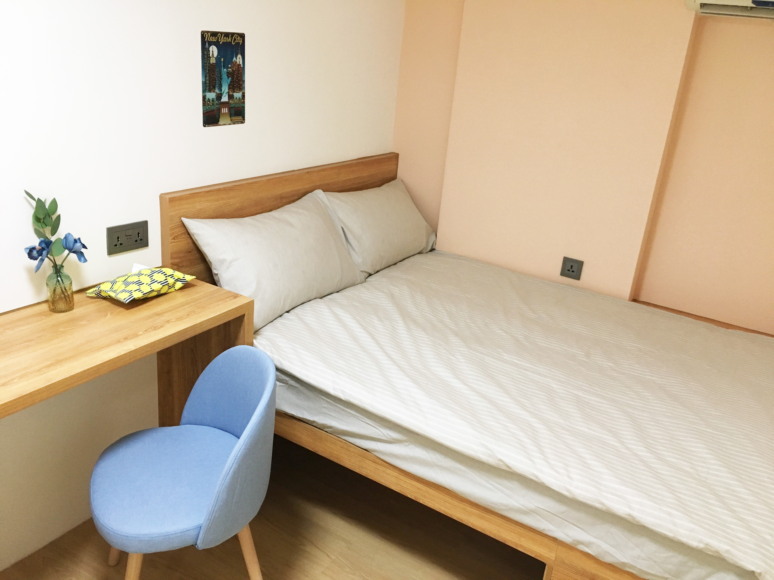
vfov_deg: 48.2
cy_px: 290
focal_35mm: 29
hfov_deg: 61.7
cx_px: 387
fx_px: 648
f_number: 2.2
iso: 160
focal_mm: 4.15
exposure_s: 1/33
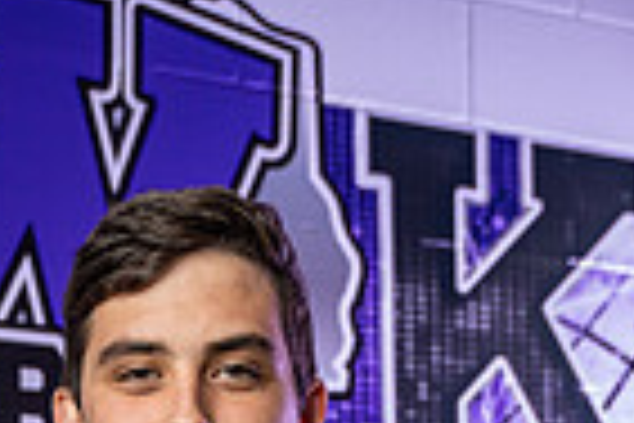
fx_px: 2025
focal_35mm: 115
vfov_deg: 10.4
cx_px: 103
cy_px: 981
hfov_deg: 17.6
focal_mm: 36
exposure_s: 1/250
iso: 250
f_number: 4.5
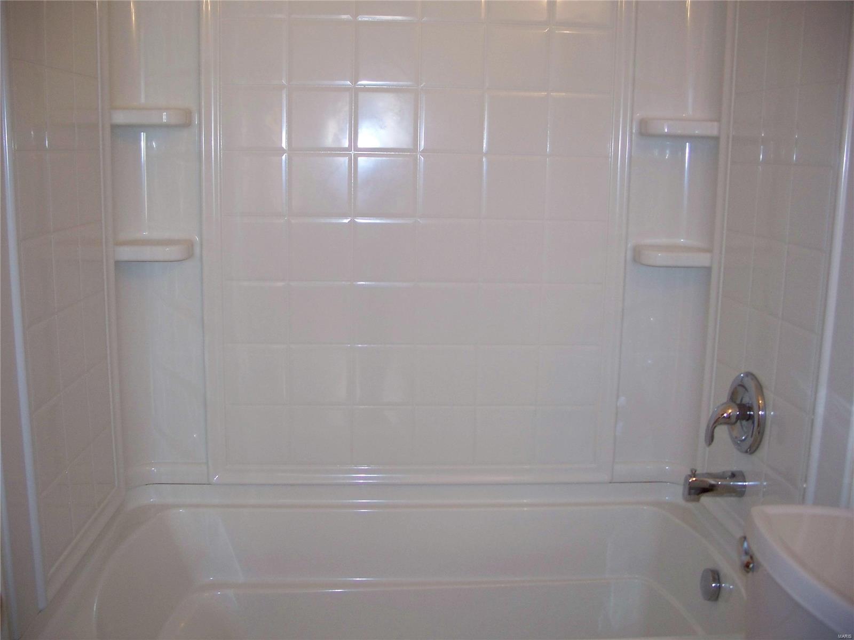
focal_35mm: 37
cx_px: 427
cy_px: 320
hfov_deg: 50.1
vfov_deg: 38.7
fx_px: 913
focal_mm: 7.8
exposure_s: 1/60
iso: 200
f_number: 2.8
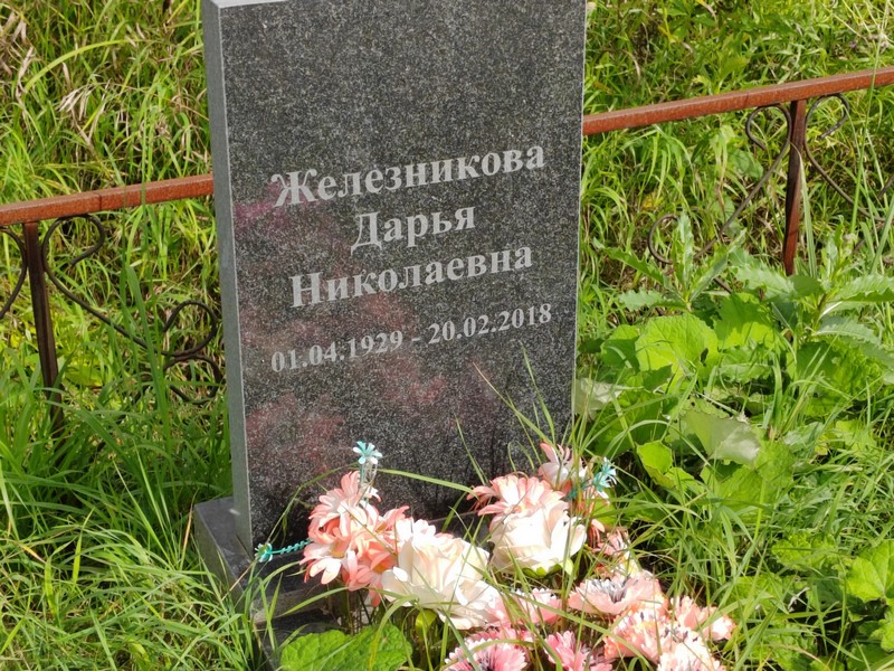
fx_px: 1756
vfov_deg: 21.6
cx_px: 447
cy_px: 336
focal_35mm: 68
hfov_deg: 28.6
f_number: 1.9
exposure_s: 1/760
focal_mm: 5.52
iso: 100
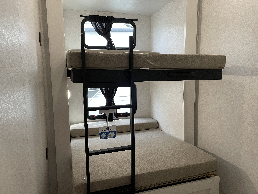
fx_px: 194
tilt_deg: -7.9
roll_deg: +1.8
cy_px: 97
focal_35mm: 26
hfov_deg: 67.3
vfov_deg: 53.1
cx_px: 129
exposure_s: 1/63
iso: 125
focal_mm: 4.2
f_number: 1.6
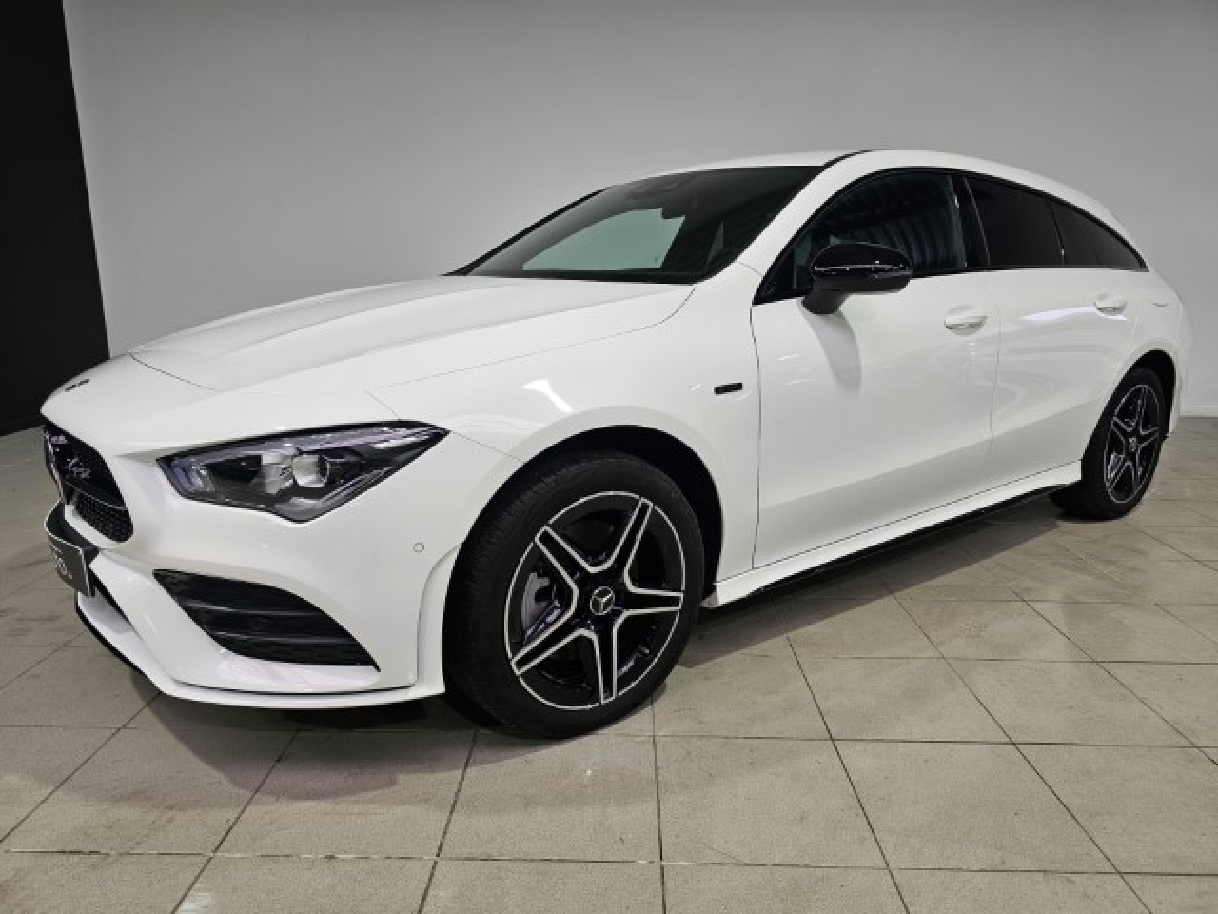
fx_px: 809
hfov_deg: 73.9
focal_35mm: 23
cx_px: 609
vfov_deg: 58.9
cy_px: 457
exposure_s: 1/180
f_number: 1.7
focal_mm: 6.3
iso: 64
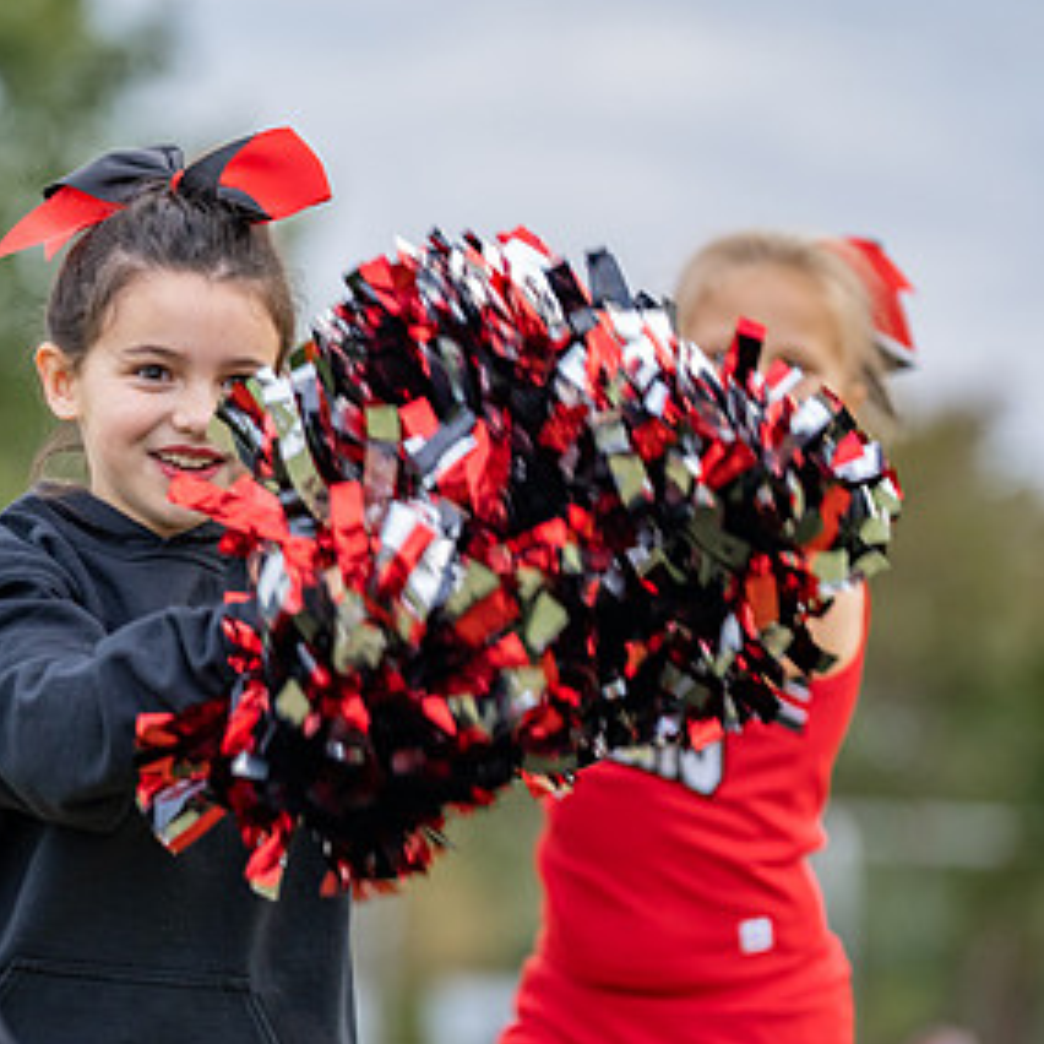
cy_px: 671
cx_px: 257
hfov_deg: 6.9
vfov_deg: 6.9
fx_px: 8599
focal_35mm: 252
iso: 500
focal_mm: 145
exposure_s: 1/500
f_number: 2.8
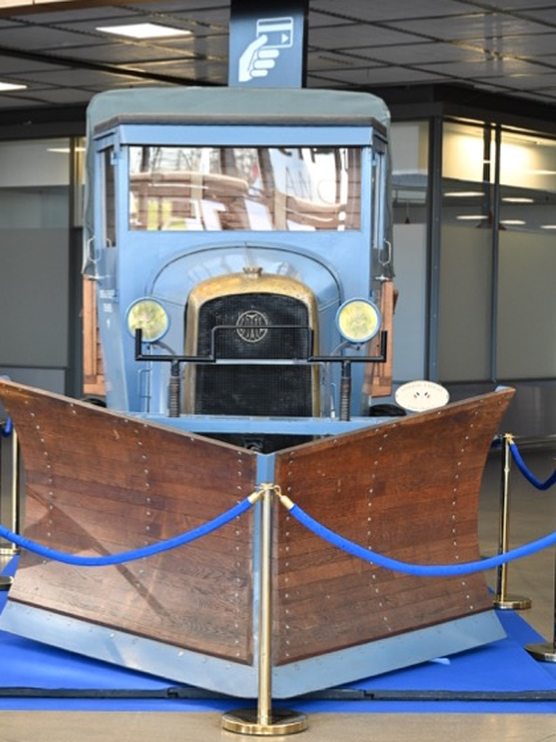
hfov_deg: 19.1
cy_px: 388
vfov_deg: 25.3
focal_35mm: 77
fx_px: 1649
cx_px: 276
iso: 2200
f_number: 6
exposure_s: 1/125
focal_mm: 70
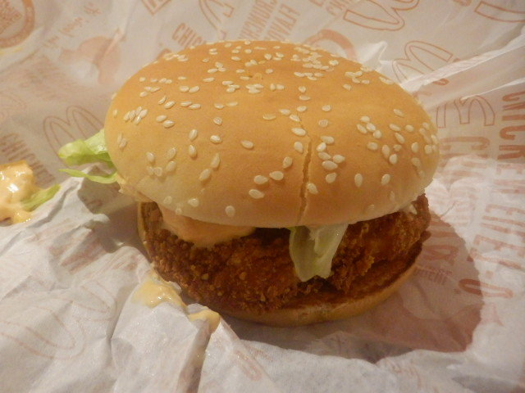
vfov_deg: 42.9
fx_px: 500
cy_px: 196
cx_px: 262
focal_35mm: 33
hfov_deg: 55.4
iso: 1600
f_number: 3.7
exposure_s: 1/160
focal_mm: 5.9
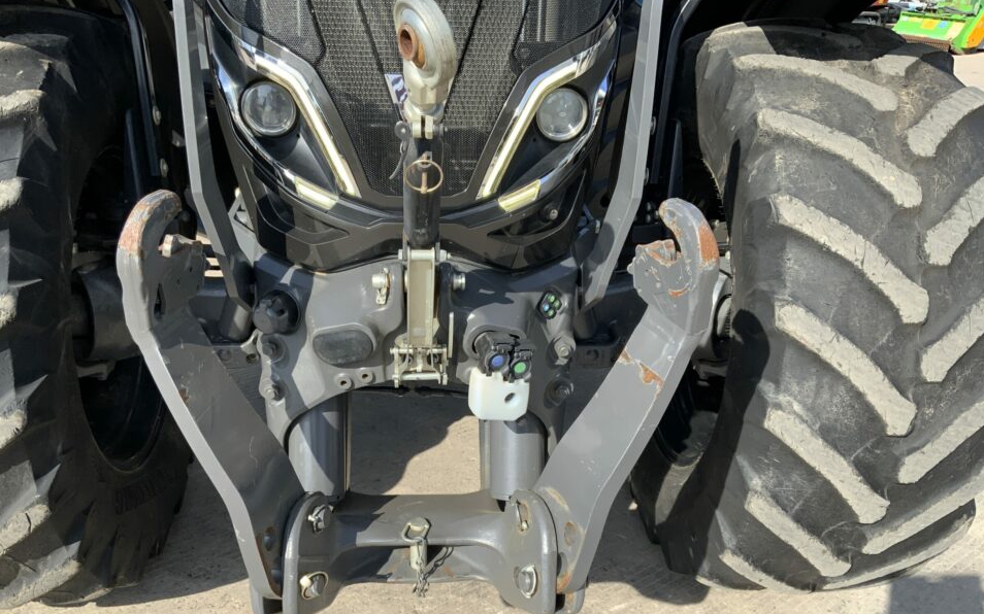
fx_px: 885
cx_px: 461
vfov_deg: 38.1
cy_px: 374
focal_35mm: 33
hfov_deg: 58.1
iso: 16
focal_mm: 3
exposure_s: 1/912
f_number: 1.8
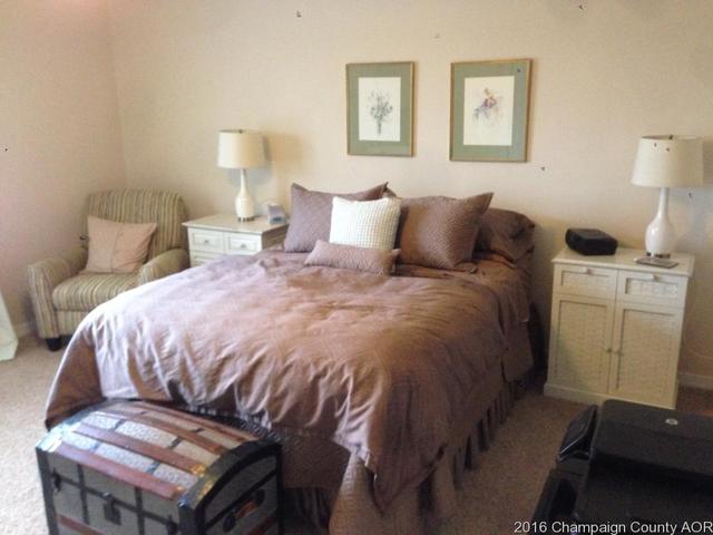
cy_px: 268
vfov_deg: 42.9
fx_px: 680
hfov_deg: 55.4
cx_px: 356
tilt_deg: -16.1
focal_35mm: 33
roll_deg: +1.5
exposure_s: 1/15
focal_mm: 4.12
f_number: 2.4
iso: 400
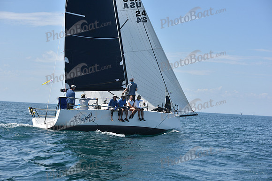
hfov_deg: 28.8
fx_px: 529
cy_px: 90
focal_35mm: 70
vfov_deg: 19.5
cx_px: 136
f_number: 6.3
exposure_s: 1/1250
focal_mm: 70
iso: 250
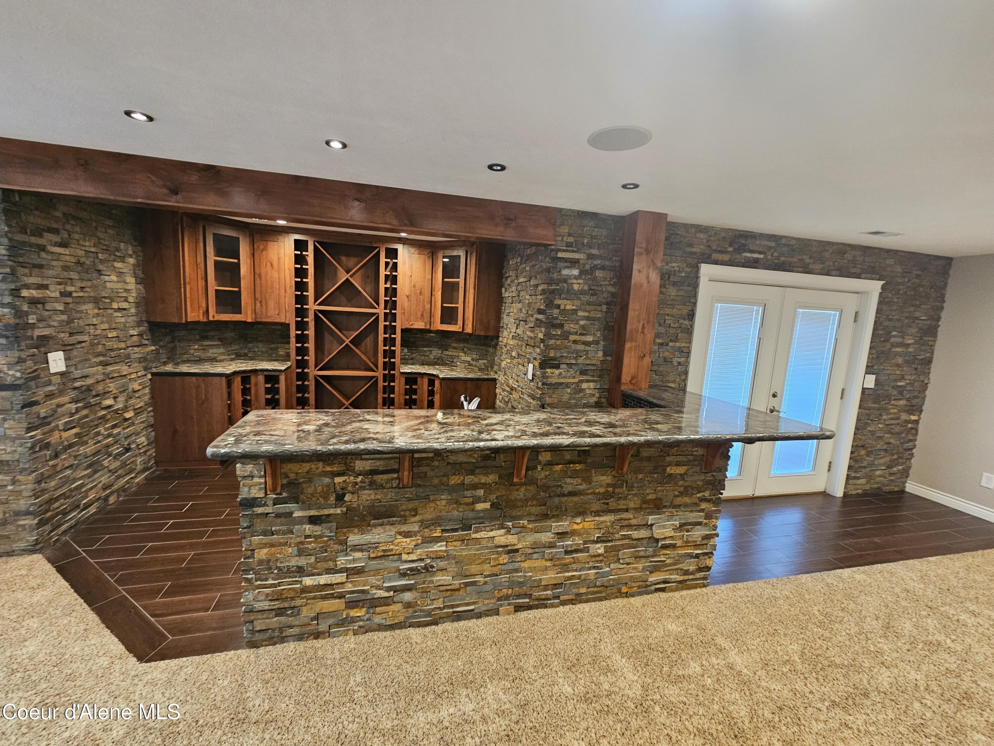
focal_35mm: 13
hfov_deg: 106.2
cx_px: 497
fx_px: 373
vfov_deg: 89.9
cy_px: 373
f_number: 2.2
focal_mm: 2.2
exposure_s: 1/30
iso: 320
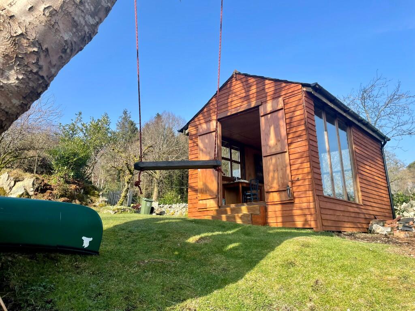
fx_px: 312
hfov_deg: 67.3
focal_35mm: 26
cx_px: 208
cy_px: 156
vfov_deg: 53.1
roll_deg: +1.3
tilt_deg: +16.0
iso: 32
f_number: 1.6
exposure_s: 1/1511
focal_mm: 4.2
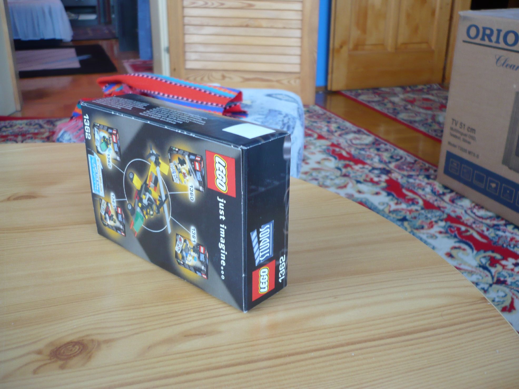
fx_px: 525
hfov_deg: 52.6
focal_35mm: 35
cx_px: 260
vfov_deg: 40.7
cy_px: 194
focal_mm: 5.8
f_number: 2.8
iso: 100
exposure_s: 1/20
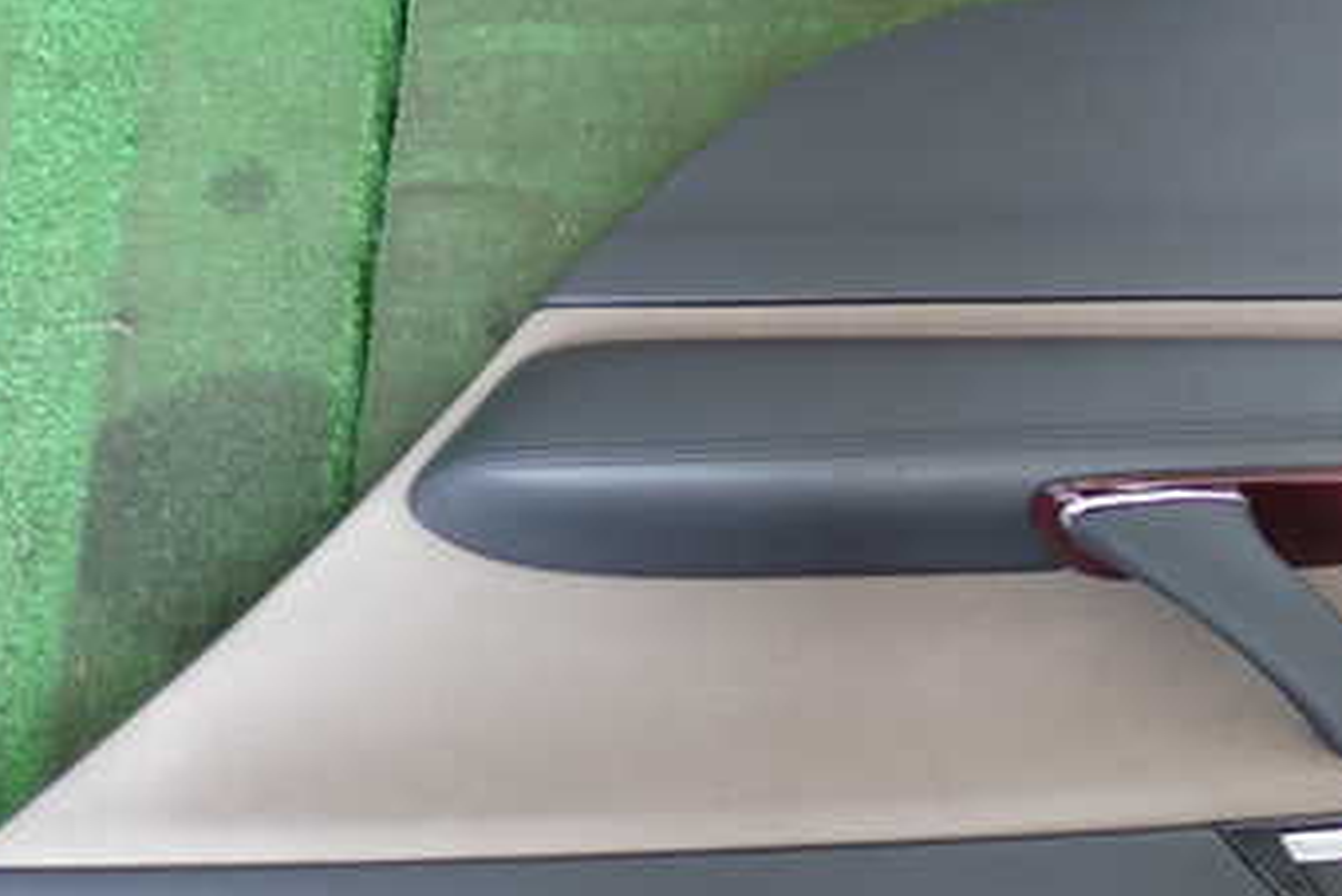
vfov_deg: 20.6
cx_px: 880
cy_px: 564
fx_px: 2461
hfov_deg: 30.3
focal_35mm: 66
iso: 200
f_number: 2.5
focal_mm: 6.37
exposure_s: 1/40
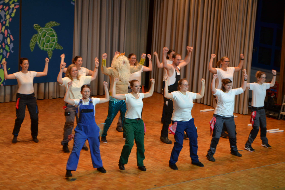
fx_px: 653
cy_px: 95
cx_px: 142
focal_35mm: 82
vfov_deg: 16.6
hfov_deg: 24.6
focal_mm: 55
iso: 560
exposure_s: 1/60
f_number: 5.6
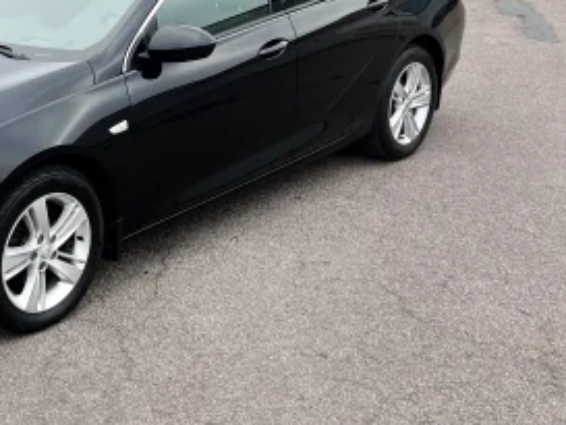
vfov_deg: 23.7
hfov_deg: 30.0
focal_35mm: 61
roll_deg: -0.7
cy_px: 87
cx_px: 29
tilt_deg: -16.9
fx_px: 998
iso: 50
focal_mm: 5.1
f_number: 1.6
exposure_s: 1/777
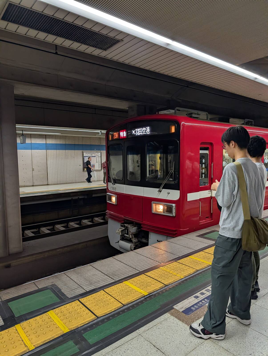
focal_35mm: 24
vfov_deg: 71.5
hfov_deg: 56.9
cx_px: 134
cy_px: 178
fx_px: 247
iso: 239
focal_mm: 6.9
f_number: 1.68
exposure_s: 1/631
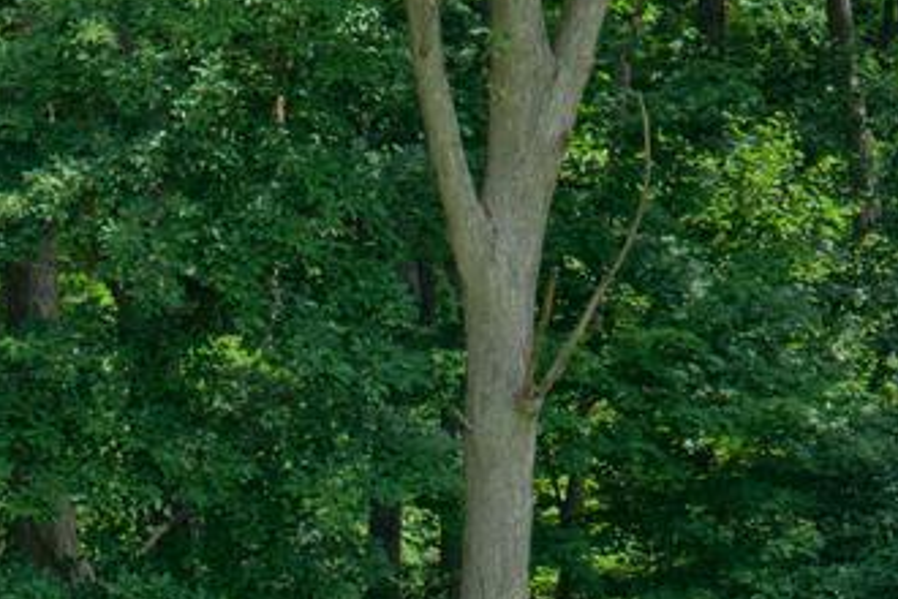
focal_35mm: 434
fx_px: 10825
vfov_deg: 3.1
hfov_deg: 4.8
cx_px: 381
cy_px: 1206
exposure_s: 1/2.5
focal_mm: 70
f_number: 11
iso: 100
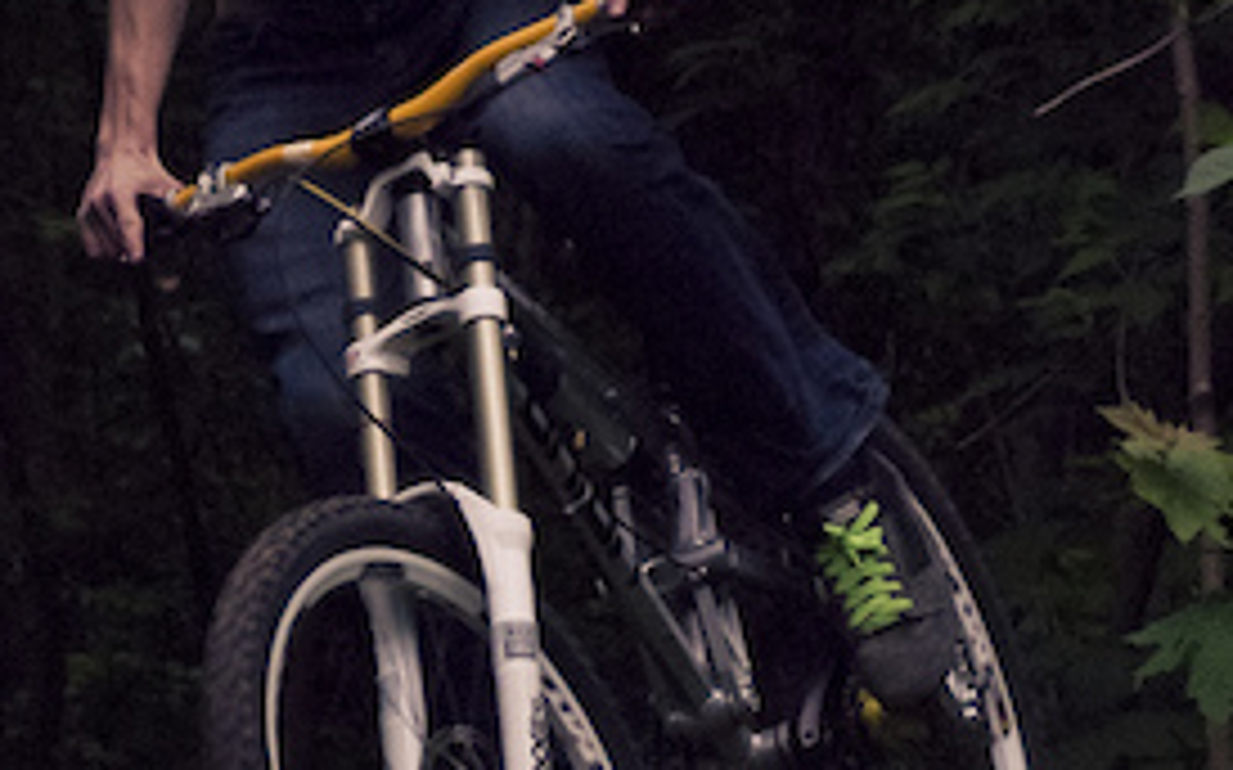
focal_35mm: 429
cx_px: 547
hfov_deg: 4.9
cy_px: 1207
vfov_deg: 3.0
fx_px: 14407
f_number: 5.6
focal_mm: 75
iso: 500
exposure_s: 1/640
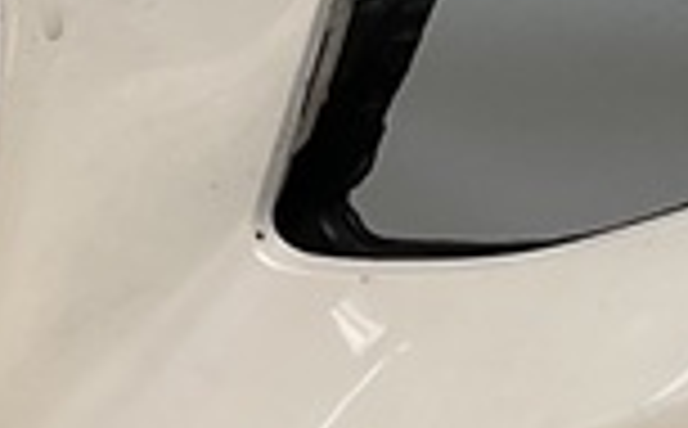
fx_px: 3799
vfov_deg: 6.4
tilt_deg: -15.4
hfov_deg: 10.1
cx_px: 922
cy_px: 442
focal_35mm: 203
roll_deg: +10.6
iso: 16
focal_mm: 3
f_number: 1.8
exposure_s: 1/540
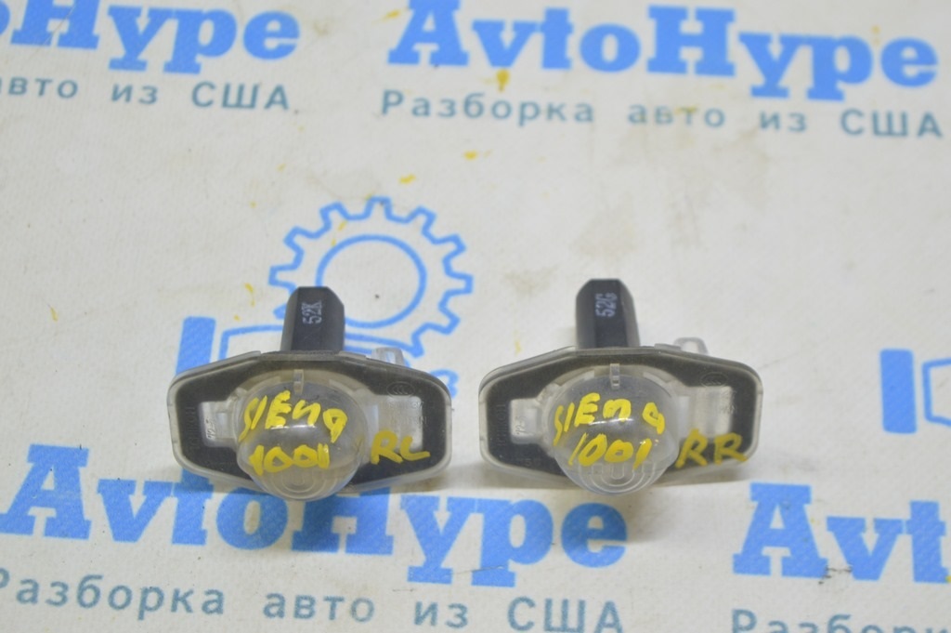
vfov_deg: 17.5
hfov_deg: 26.0
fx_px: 2059
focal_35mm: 78
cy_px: 316
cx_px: 476
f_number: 5.6
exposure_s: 1/20
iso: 400
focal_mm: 52
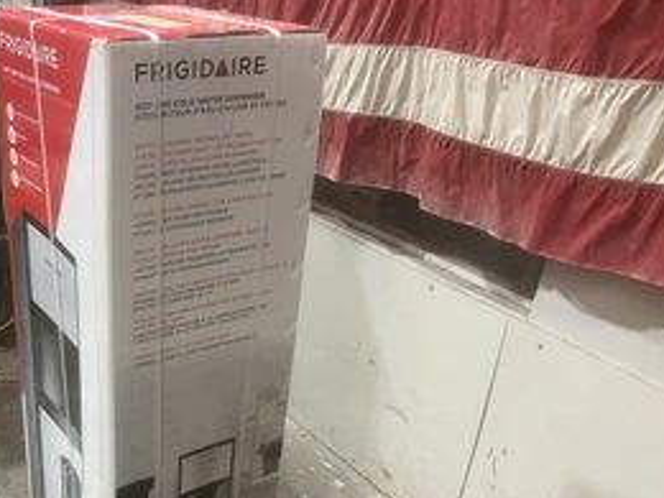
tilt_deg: -29.2
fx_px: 767
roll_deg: -2.3
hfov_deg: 45.3
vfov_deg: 35.4
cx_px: 171
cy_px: 358
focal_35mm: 40
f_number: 1.6
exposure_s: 1/60
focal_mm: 5.1
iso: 125
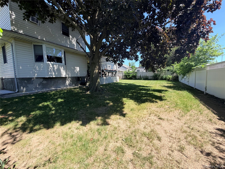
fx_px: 91
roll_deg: +2.1
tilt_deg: -5.0
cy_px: 84
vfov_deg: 85.7
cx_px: 112
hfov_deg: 102.1
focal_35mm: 14
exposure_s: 1/502
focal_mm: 2.22
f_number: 2.2
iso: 50
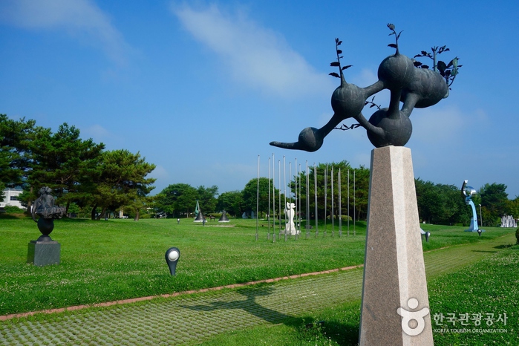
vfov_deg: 46.4
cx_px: 260
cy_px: 173
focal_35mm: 28
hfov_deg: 65.5
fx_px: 404
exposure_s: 1/640
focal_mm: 10.4
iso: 125
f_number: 5.6
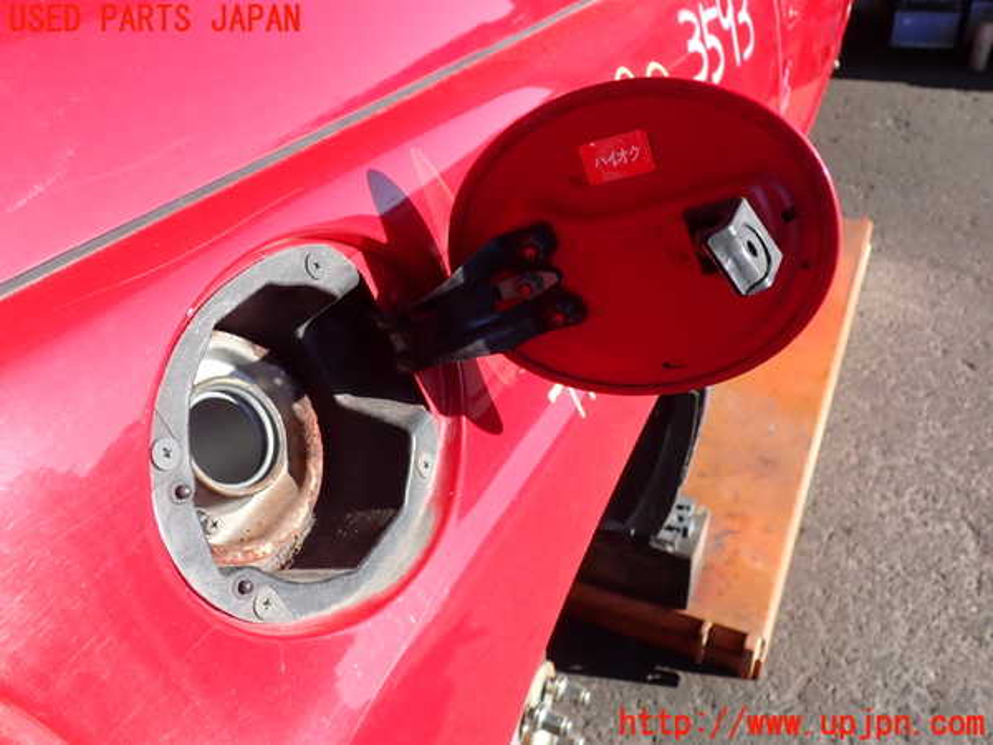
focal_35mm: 30
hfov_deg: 60.0
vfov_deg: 46.8
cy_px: 372
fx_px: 861
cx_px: 496
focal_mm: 5.4
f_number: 3.2
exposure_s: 1/500
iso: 100
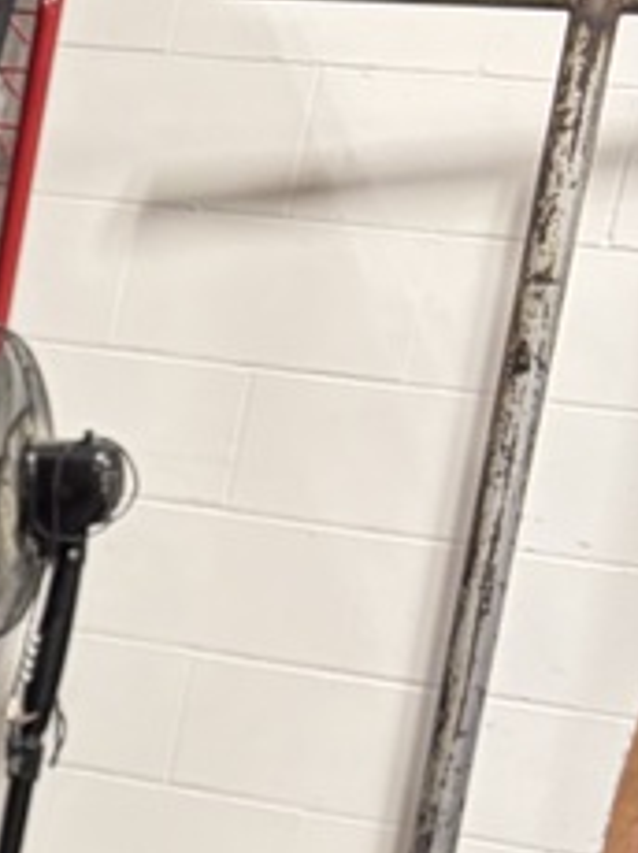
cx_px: -772
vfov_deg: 16.2
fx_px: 2856
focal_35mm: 116
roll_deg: -4.4
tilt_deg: -19.1
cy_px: 1050
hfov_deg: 11.2
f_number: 1.6
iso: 125
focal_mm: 5.96
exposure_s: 1/60
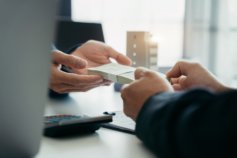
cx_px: 118
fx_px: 461
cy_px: 79
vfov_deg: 19.5
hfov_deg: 28.8
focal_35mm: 70
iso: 250
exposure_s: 1/125
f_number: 2.8
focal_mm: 70
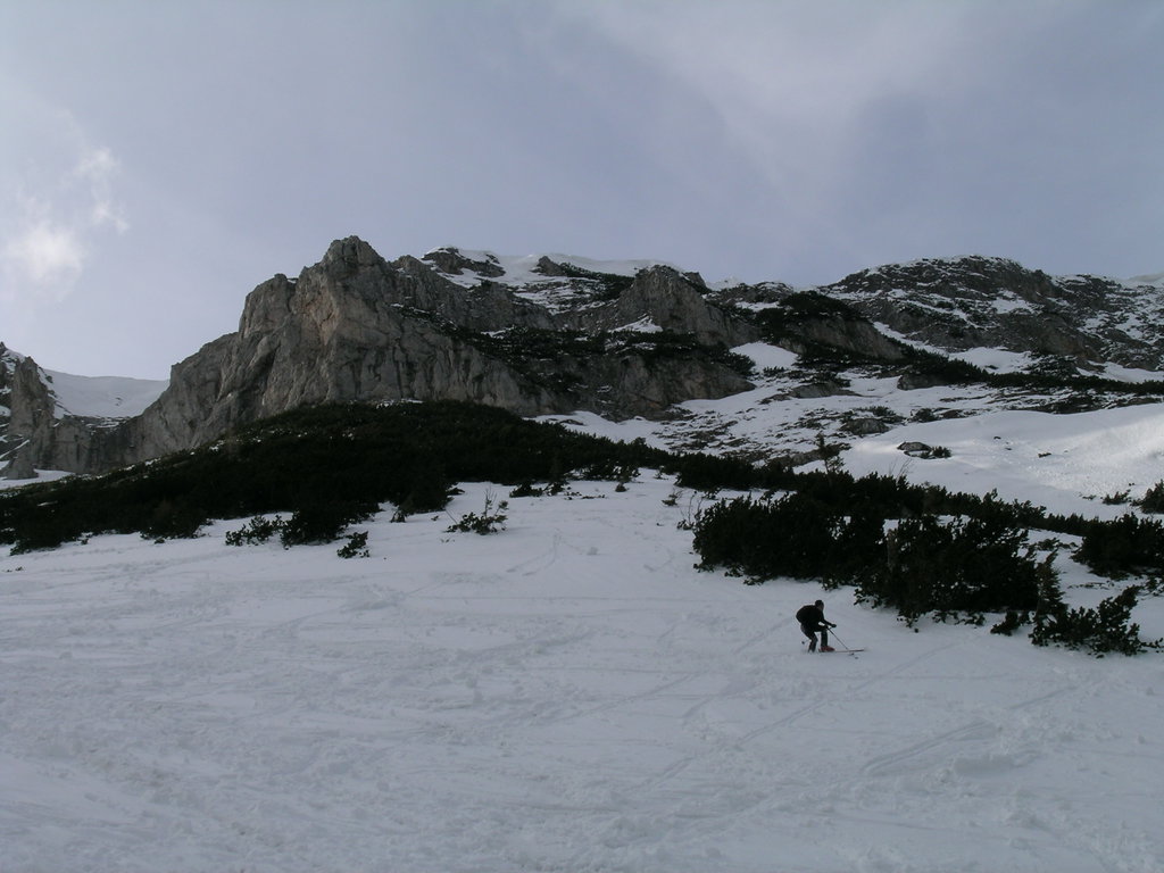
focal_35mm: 53
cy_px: 436
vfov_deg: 27.5
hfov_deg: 36.2
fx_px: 1782
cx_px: 582
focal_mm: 11.1
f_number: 7.9
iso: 50
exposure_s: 1/310
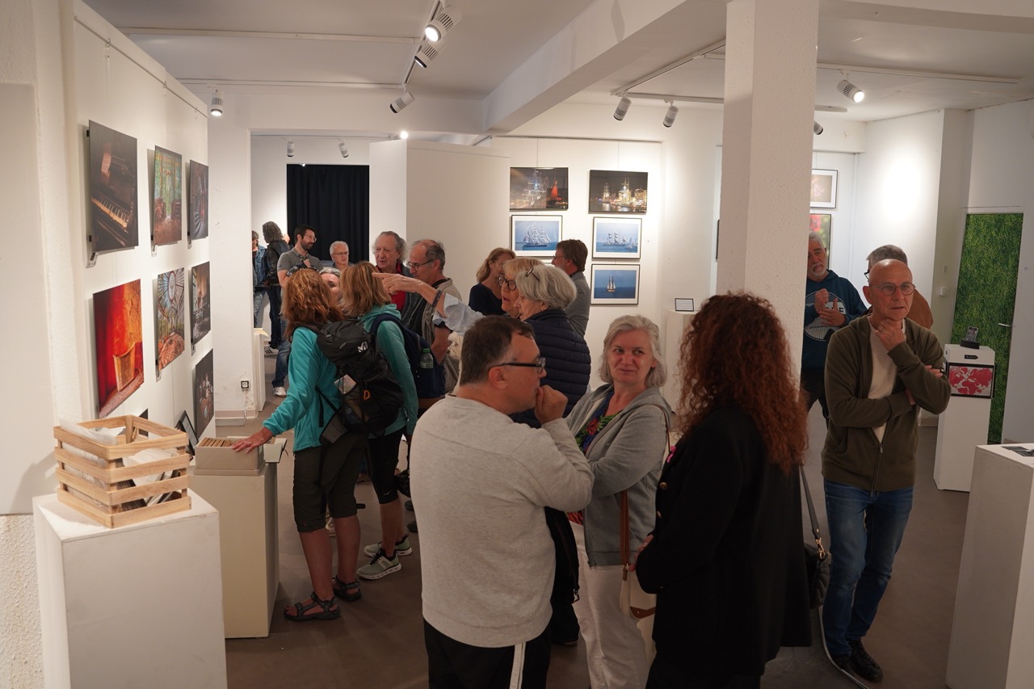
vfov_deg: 44.8
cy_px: 344
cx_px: 517
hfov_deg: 63.5
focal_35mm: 29
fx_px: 836
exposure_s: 1/160
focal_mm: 29.1
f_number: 4
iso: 800
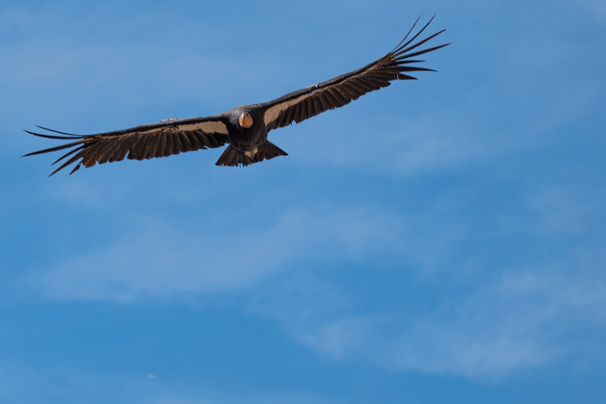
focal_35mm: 288
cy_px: 145
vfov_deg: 4.8
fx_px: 4847
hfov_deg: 7.2
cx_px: 245
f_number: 7.1
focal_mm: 200
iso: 100
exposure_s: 1/400
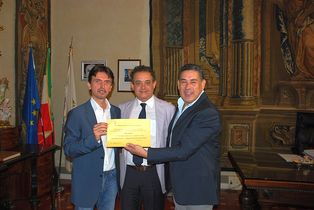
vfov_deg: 43.7
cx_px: 157
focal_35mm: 30
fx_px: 262
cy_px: 105
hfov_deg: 61.9
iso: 200
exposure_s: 1/60
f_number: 3.8
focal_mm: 20
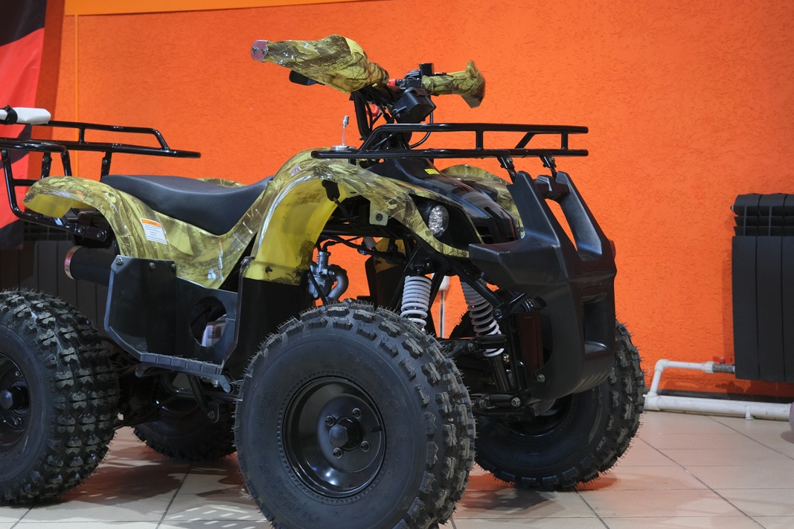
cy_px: 229
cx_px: 287
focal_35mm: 66
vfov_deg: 20.6
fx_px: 1455
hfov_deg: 30.4
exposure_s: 1/60
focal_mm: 29.2
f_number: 4
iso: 800
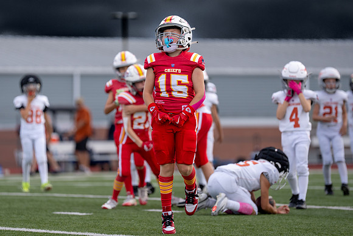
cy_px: 106
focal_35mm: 253
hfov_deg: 8.1
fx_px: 2485
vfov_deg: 5.4
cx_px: 149
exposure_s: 1/1250
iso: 320
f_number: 2.8
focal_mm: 200
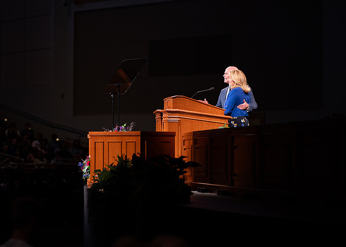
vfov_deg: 10.7
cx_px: 152
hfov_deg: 15.0
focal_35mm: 134
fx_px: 1317
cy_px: 115
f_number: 2.8
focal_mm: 120
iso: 1250
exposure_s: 1/250
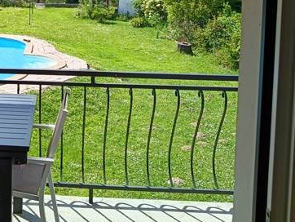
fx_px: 452
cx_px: 16
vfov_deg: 26.1
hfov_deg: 33.7
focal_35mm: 53
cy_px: 0
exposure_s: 1/359
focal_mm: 5.24
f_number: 1.7
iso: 50
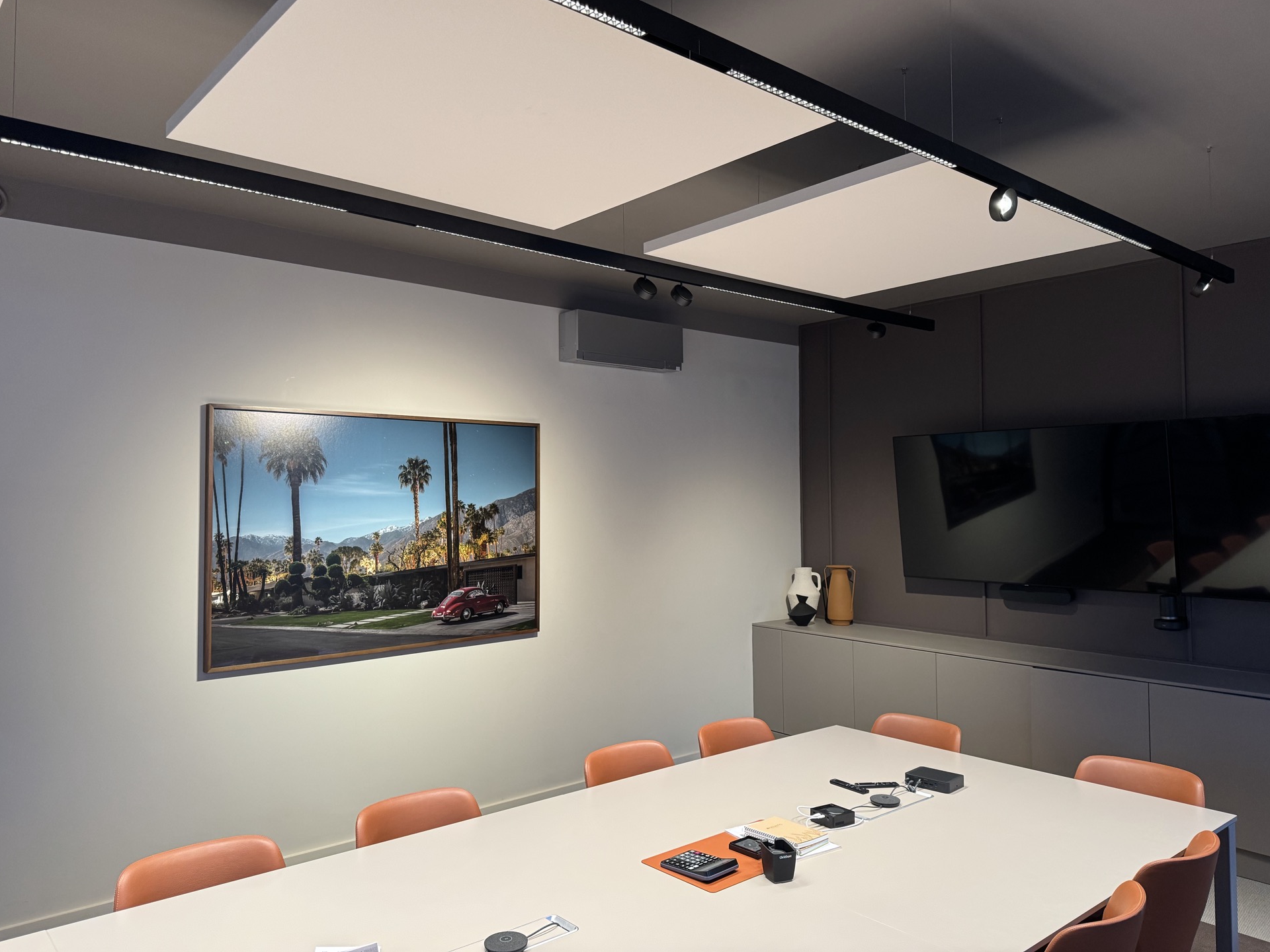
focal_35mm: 25
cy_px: 457
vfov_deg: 54.9
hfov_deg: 69.4
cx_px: 632
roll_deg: +0.4
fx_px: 917
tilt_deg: +1.9
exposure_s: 1/83
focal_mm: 6.76
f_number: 1.78
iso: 200
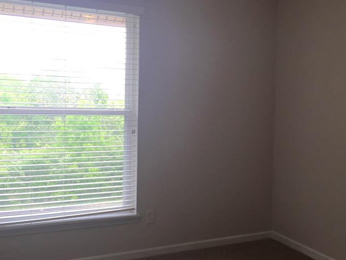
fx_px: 430
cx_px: 204
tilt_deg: -2.8
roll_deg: -1.9
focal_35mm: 43
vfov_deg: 33.6
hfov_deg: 43.7
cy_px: 124
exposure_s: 1/120
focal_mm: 4.15
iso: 40
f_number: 2.2
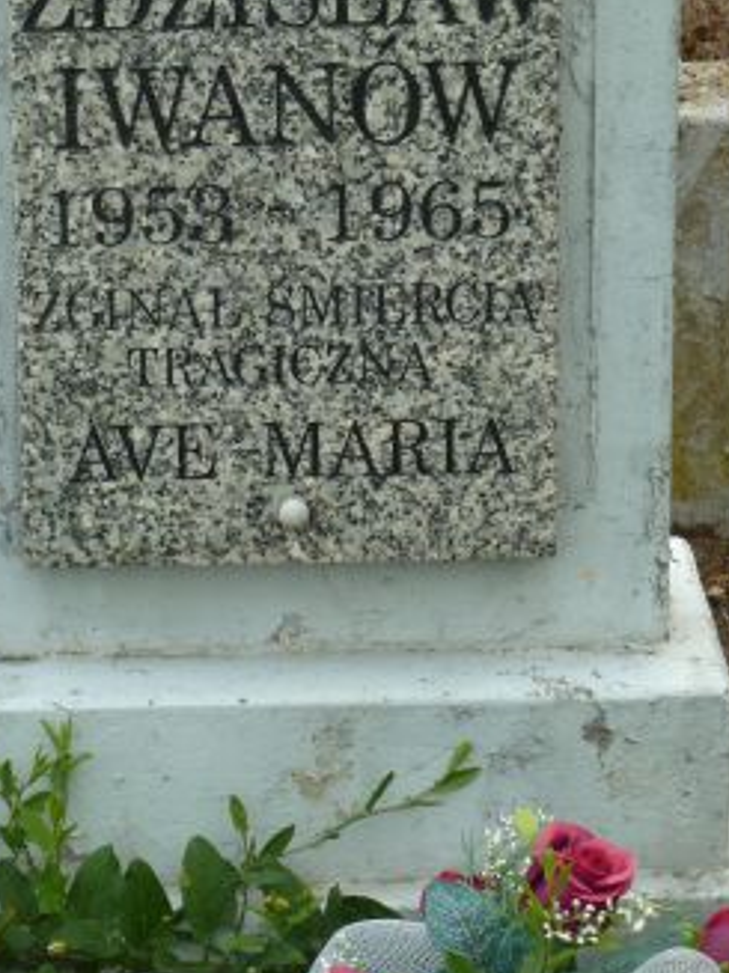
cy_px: 295
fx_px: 5282
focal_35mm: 188
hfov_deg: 7.9
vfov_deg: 10.5
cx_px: 256
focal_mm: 21
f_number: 4.4
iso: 80
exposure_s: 1/100
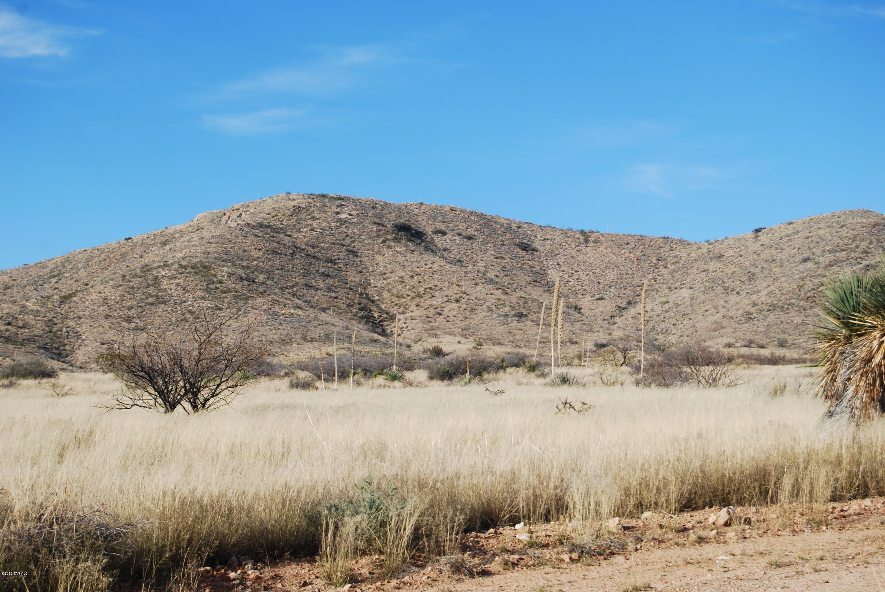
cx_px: 442
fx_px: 1920
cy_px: 296
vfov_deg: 17.5
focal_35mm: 78
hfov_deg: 26.0
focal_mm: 52
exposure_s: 1/250
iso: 100
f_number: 8
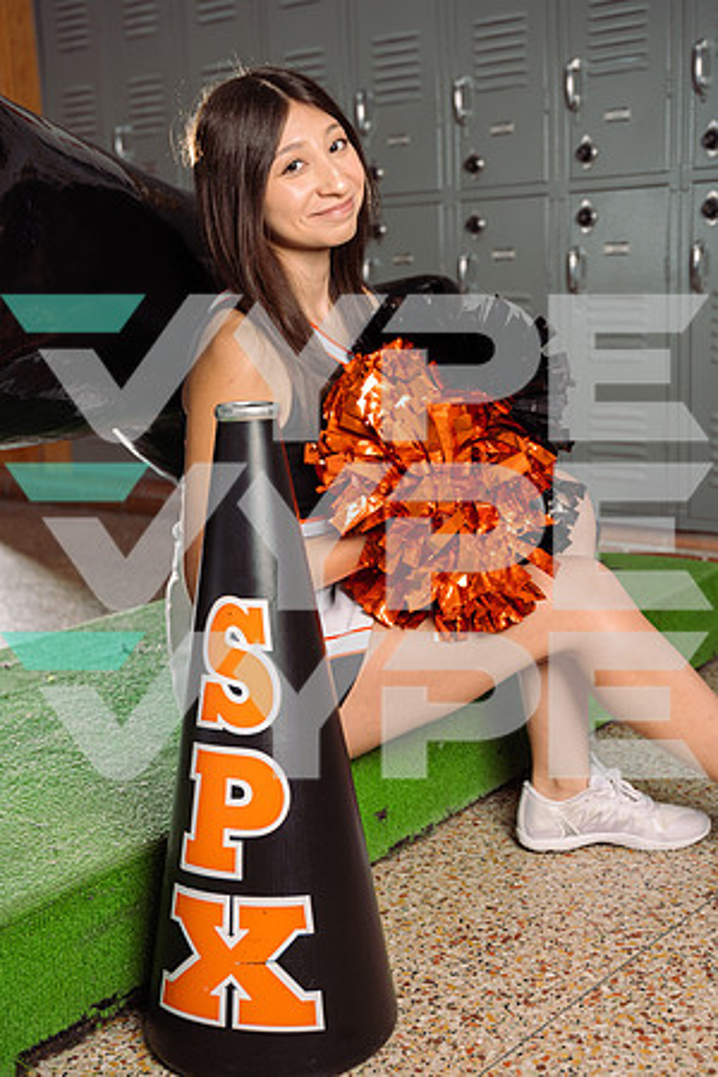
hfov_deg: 27.5
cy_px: 538
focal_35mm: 49
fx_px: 1466
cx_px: 359
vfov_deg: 40.3
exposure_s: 1/250
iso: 125
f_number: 4.5
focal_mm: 49
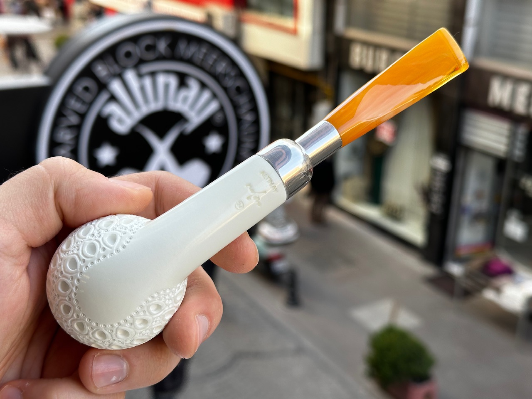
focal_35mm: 48
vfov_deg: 30.3
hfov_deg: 39.7
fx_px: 738
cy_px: 200
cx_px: 266
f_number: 1.78
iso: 64
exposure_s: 1/360
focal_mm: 6.86
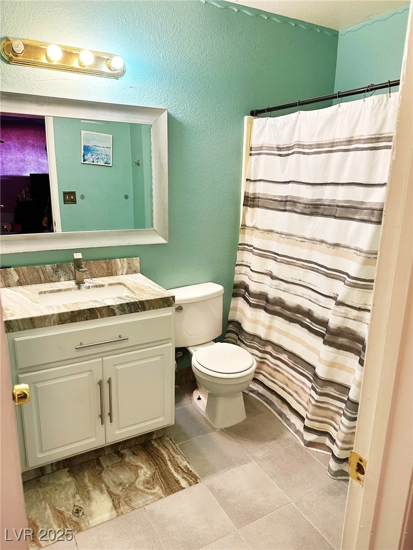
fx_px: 382
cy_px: 275
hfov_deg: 56.8
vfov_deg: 71.6
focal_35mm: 24
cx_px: 206
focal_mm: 6.86
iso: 125
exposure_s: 1/60
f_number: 1.78
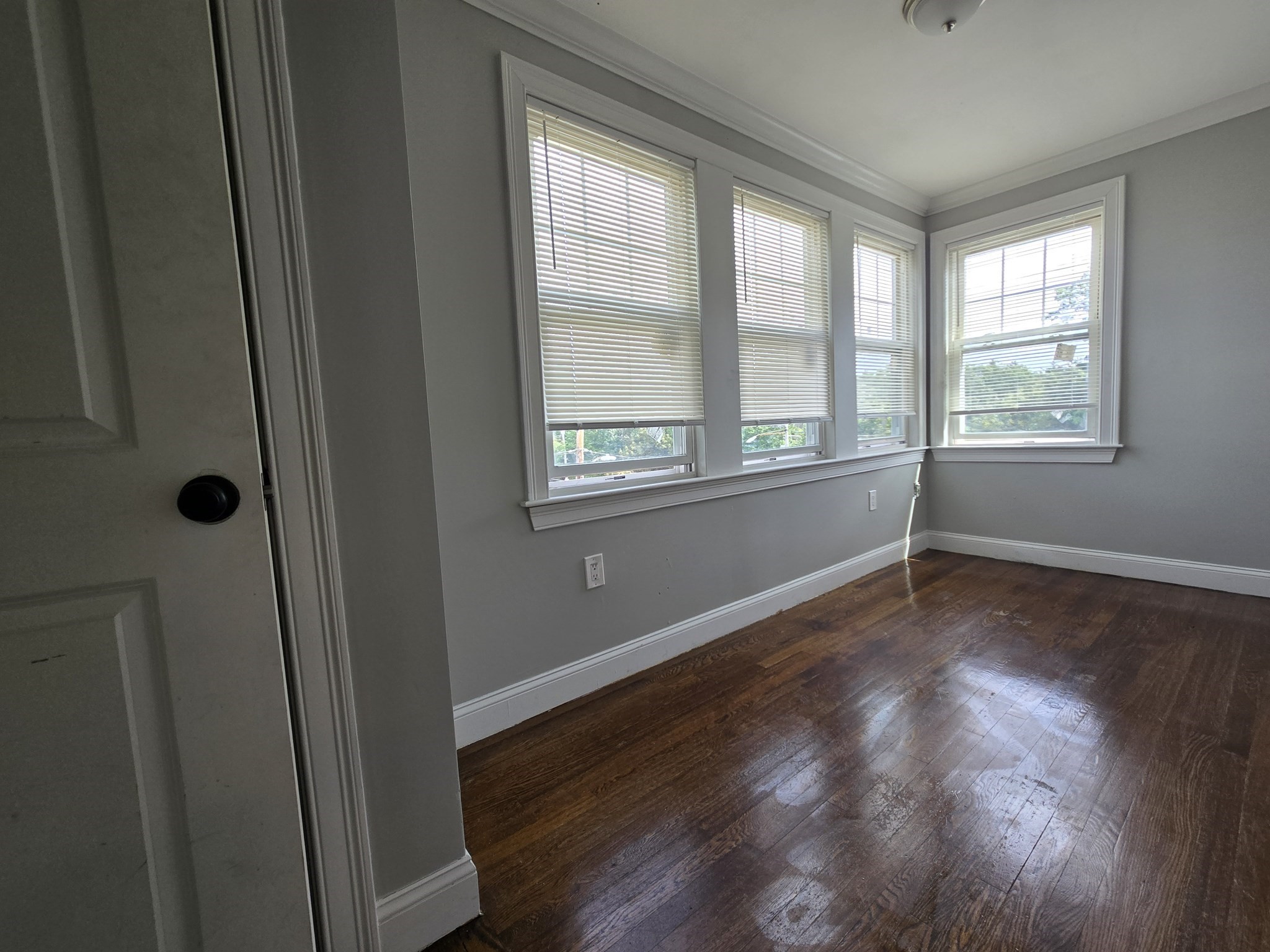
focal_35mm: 13
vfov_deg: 89.9
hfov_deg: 106.2
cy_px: 476
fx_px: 477
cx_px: 635
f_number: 2.2
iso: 50
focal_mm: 2.2
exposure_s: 1/120
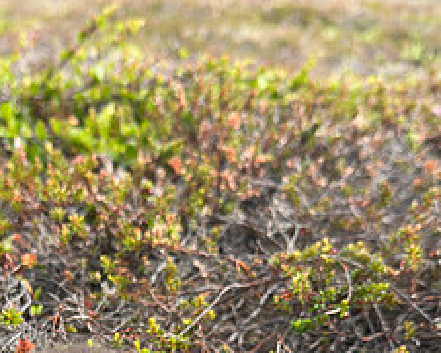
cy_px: 420
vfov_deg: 23.3
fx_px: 783
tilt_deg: -28.8
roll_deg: -2.3
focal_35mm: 60
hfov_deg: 31.0
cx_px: 119
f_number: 1.78
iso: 100
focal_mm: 6.86
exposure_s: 1/1453
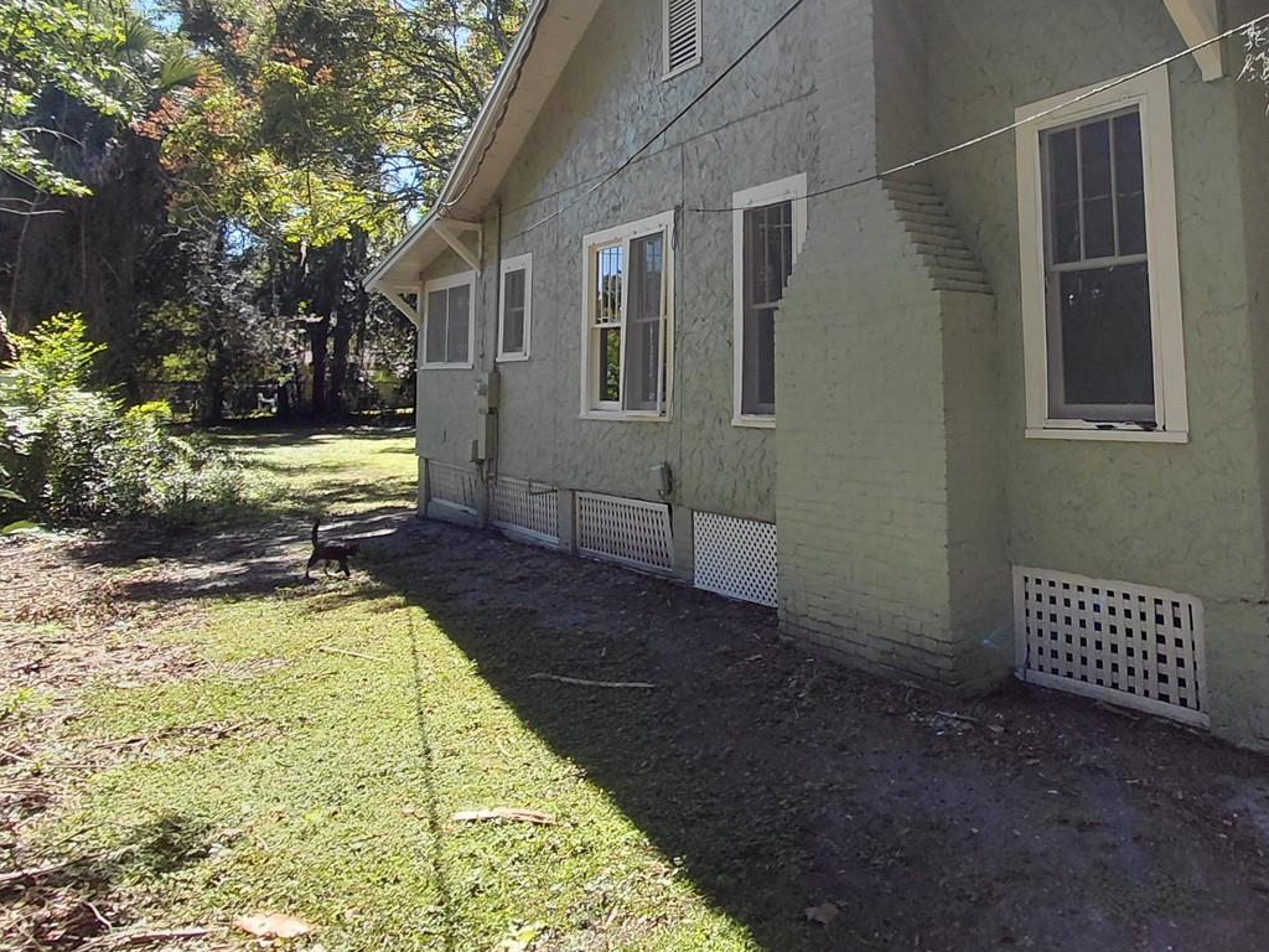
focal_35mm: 25
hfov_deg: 65.9
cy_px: 281
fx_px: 916
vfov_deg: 53.3
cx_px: 924
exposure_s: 1/438
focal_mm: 1.64
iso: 40
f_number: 2.2
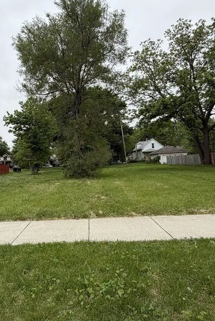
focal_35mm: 25
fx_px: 224
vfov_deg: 71.4
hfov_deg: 50.5
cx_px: 73
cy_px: 153
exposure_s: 1/770
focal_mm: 2.22
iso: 25
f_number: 2.2
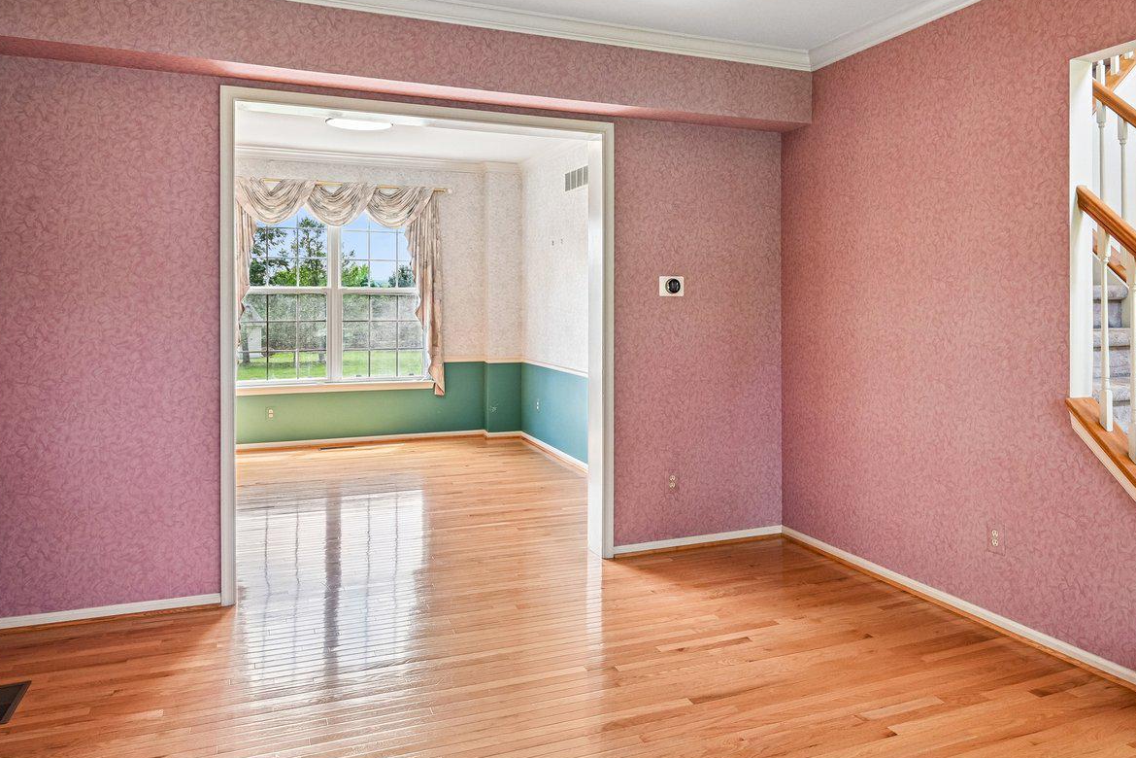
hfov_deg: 65.3
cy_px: 214
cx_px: 622
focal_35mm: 28
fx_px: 883
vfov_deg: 45.2
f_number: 8
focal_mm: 16
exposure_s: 1/40
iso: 800
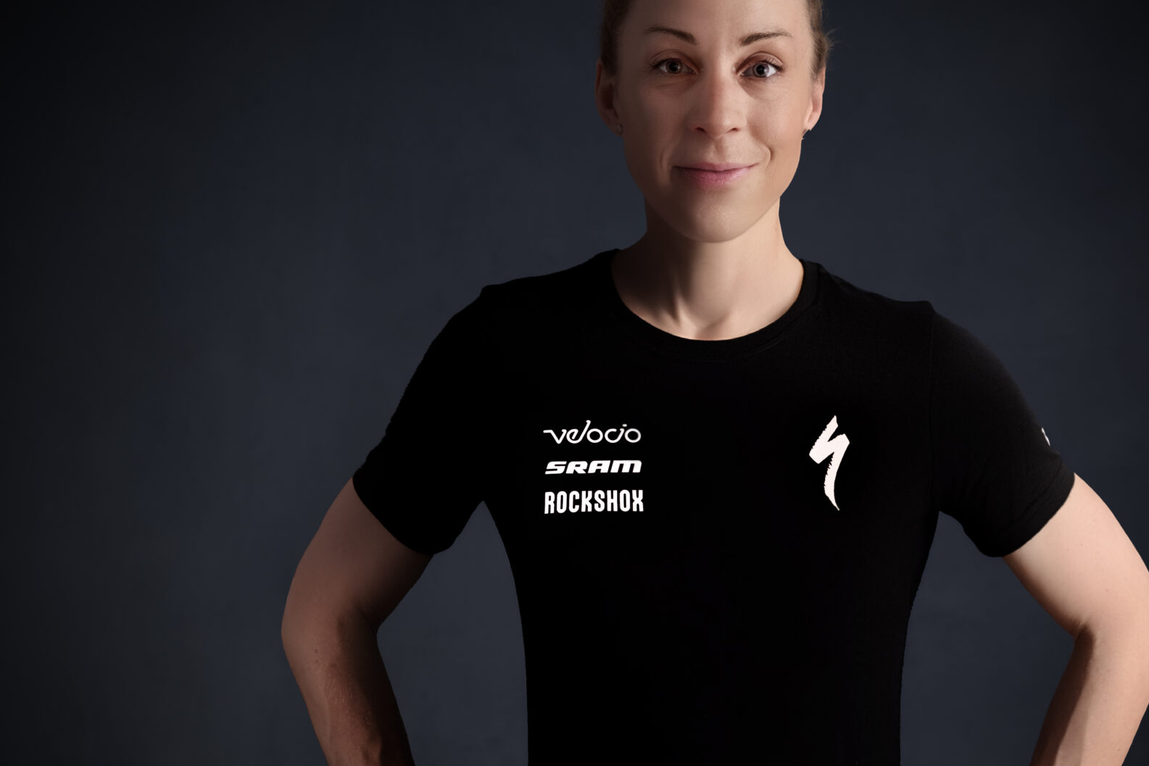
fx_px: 2681
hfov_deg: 24.2
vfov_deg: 16.3
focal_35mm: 84
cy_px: 395
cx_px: 673
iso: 640
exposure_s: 1/160
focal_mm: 34.9
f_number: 1.8
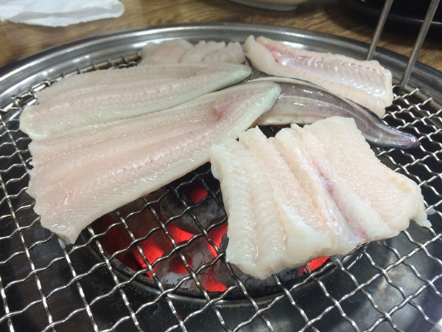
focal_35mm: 29
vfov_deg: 48.2
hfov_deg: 61.7
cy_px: 166
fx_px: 370
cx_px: 221
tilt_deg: -40.6
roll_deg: -1.3
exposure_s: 1/30
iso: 100
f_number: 2.2
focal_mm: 4.15
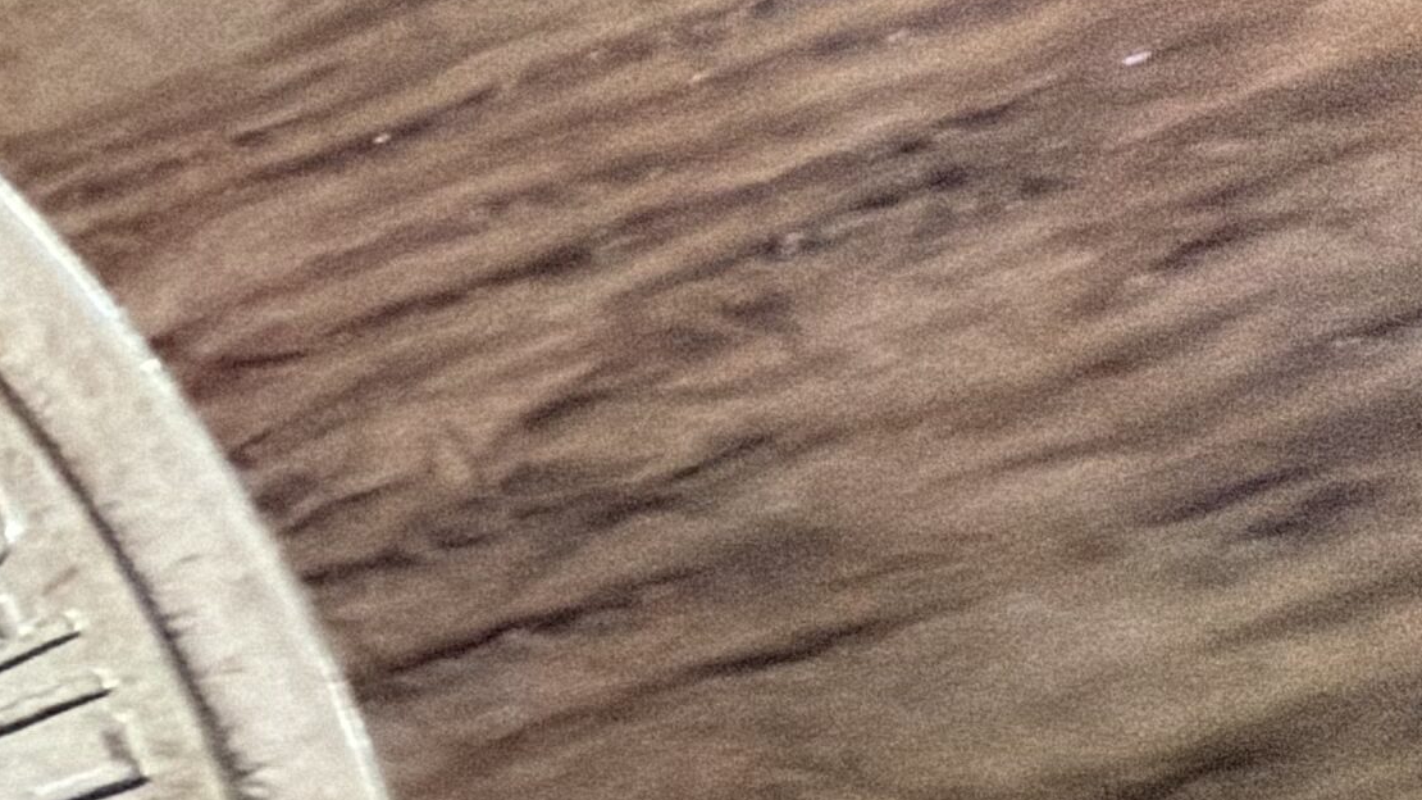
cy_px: 1085
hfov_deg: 18.4
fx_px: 3582
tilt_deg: -77.4
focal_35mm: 95
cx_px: -1008
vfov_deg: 12.3
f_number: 2.2
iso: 320
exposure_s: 1/98
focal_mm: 2.22
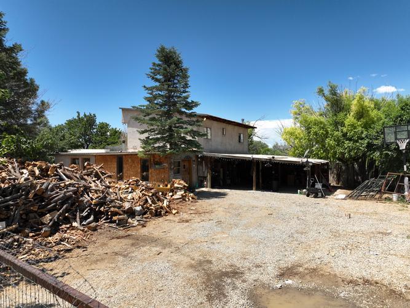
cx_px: 205
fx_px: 284
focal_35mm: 24
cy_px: 154
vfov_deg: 56.8
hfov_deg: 71.6
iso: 100
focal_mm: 12.29
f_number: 2.8
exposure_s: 1/2000
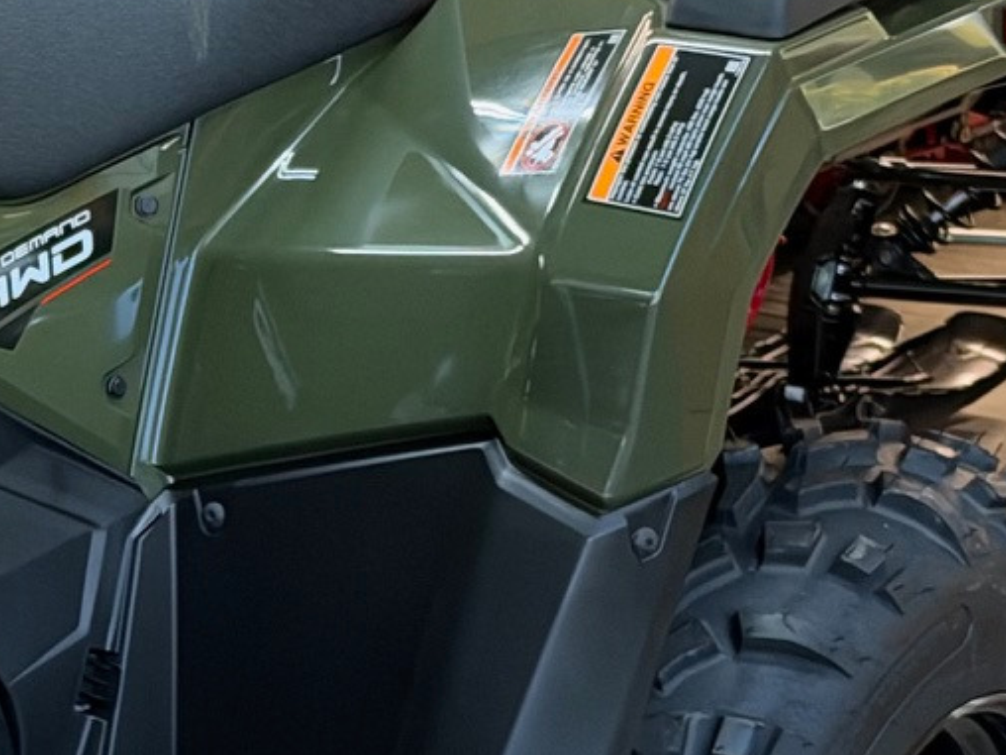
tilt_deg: -17.2
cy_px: 634
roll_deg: +0.6
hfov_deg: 14.1
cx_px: -291
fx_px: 3923
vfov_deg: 10.9
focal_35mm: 135
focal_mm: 6.93
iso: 320
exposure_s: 1/60
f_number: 1.8
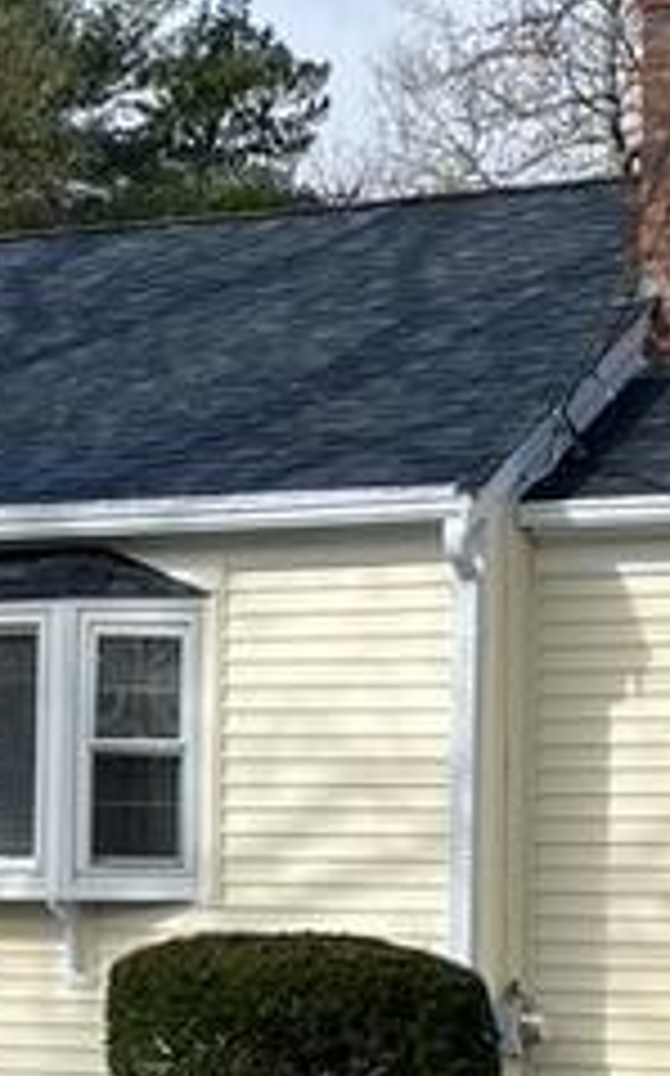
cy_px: 806
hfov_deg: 11.0
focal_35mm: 118
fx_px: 3454
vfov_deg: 17.6
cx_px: 4
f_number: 1.5
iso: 50
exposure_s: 1/3077
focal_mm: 5.7
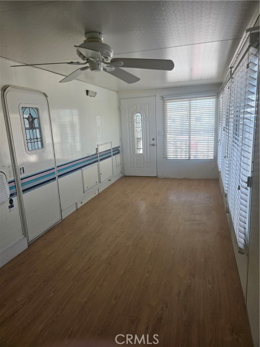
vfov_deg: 73.9
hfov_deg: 58.9
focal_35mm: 23
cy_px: 174
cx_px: 130
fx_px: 230
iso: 64
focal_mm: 5.4
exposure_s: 1/180
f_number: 1.8
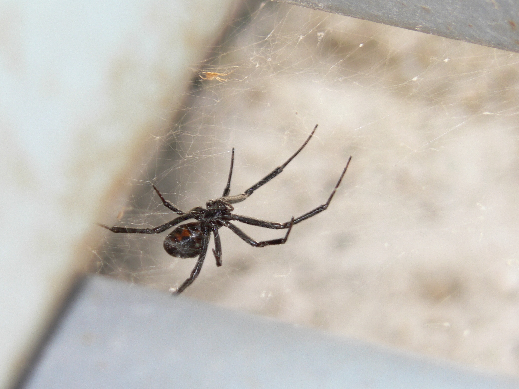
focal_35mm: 432
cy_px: 194
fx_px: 6477
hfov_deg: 4.6
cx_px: 260
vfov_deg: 3.4
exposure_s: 1/80
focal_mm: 72
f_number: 4
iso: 80
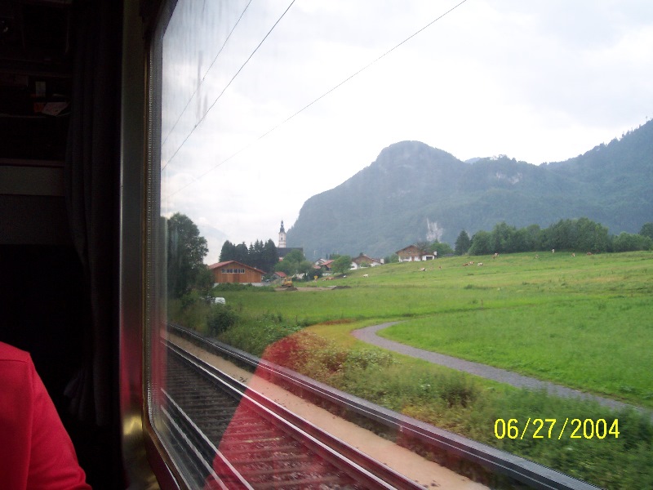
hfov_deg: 49.0
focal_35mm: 38
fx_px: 717
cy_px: 245
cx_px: 326
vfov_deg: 37.7
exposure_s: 1/180
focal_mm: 8
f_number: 2.8
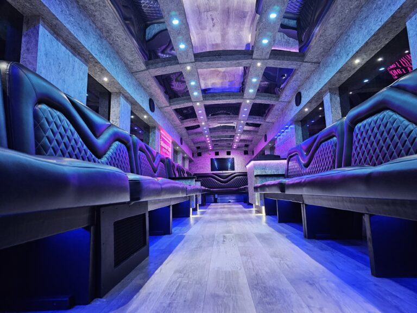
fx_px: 277
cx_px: 208
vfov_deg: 58.9
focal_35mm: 23
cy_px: 156
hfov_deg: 73.9
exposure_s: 1/30
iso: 640
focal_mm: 6.3
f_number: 1.7
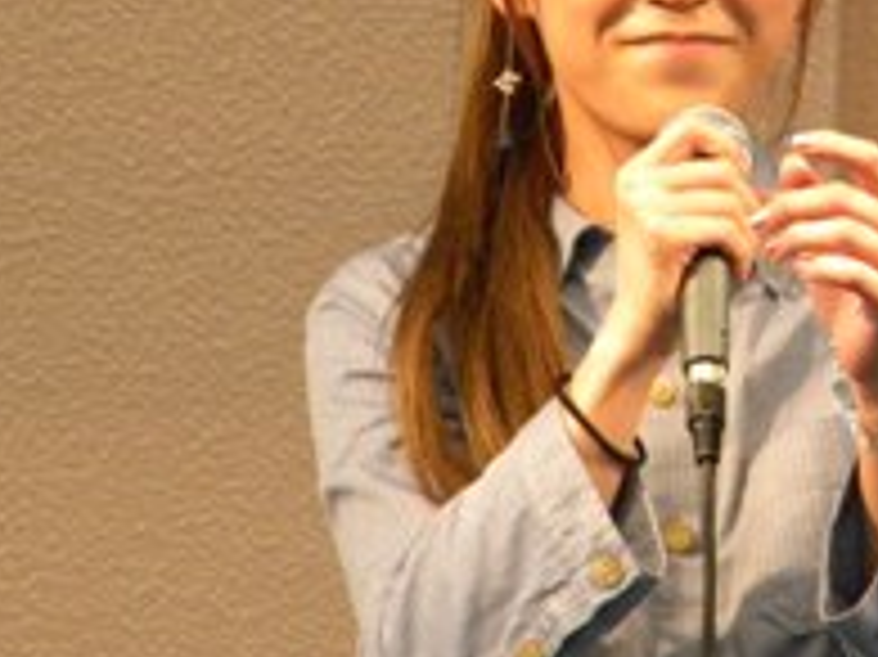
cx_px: 651
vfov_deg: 1.8
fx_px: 20760
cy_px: 209
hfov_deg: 2.4
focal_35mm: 819
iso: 744
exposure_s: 1/282
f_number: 5.4
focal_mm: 75
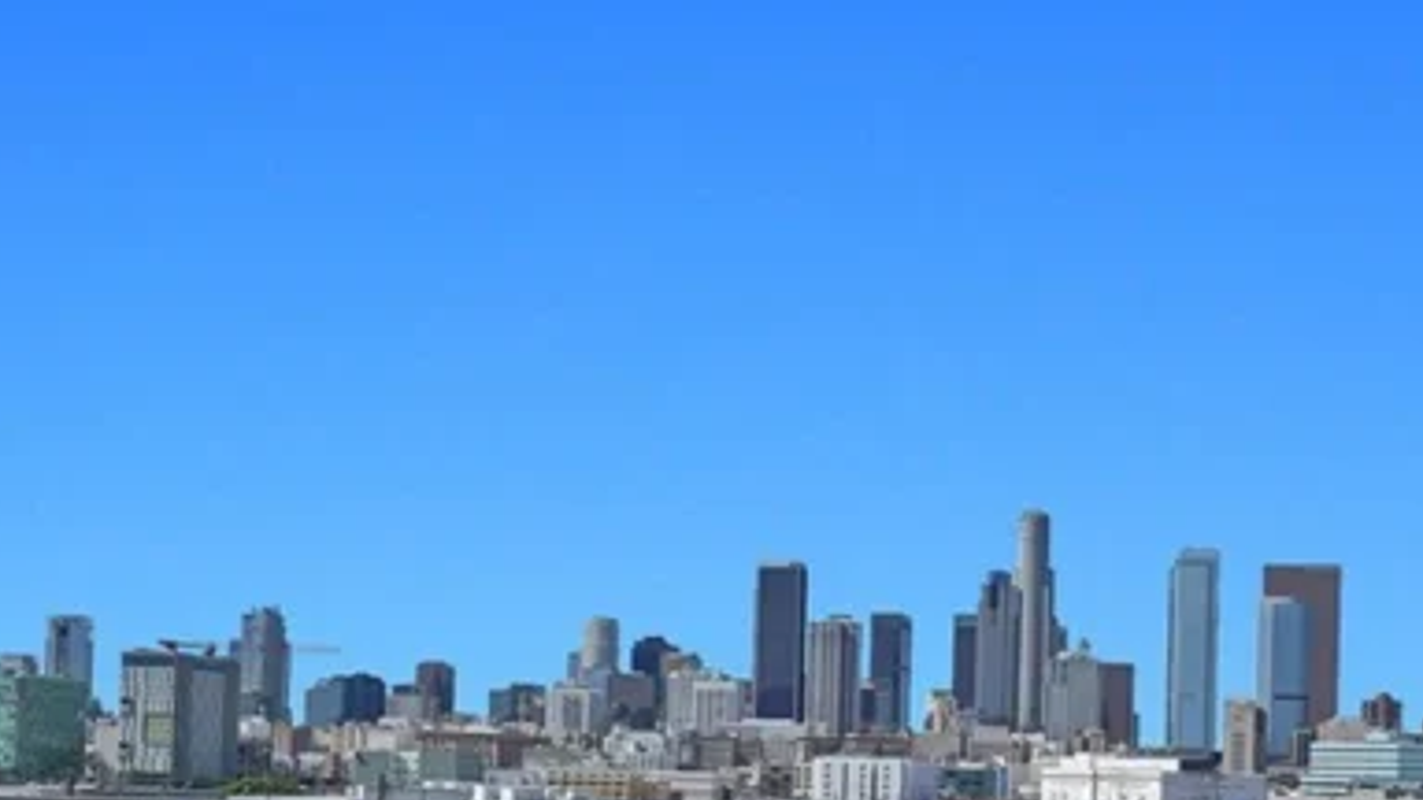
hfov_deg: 41.3
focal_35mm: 48
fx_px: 1811
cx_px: 1108
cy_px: 737
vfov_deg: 24.1
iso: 800
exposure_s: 1/3200
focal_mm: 14
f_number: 10
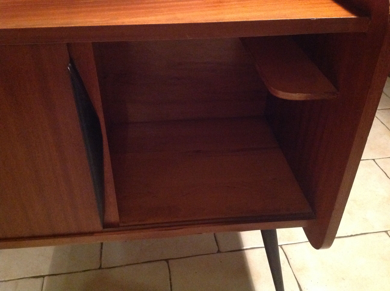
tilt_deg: -33.6
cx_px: 195
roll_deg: -0.9
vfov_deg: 40.6
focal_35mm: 35
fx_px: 394
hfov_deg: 52.7
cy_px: 146
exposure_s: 1/17
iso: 800
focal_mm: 4.28
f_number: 2.4
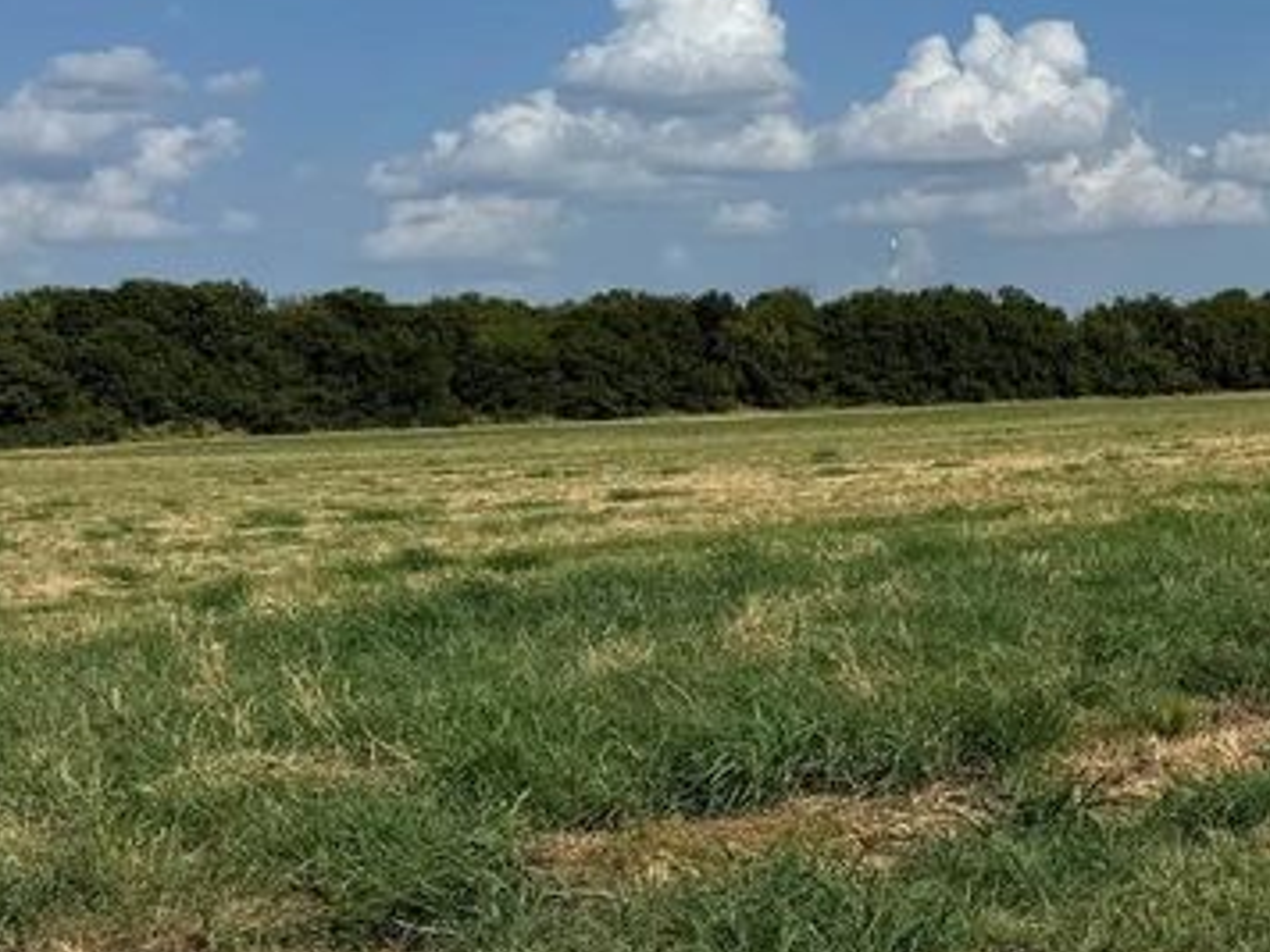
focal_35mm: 69
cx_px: 1673
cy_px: 228
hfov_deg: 24.4
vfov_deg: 21.1
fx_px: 2531
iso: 80
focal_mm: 6.76
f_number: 1.78
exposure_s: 1/9009
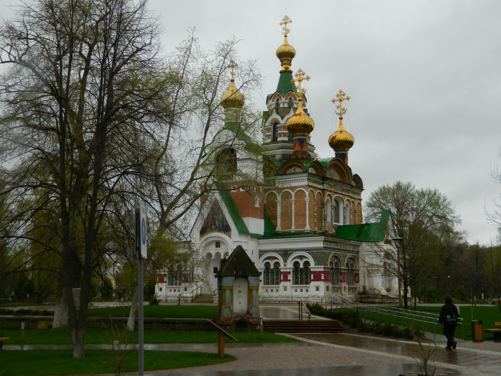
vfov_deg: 30.9
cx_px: 250
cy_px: 188
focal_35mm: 47
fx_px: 680
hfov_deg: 40.4
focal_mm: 8.4
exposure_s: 1/400
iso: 160
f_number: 3.6
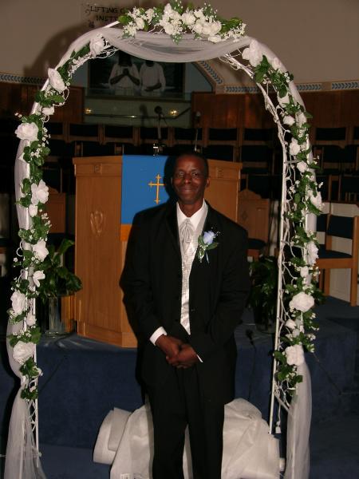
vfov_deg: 44.8
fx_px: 581
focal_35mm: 42
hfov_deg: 34.3
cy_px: 240
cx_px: 180
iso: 50
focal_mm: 8.7
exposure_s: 1/60.1
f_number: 4
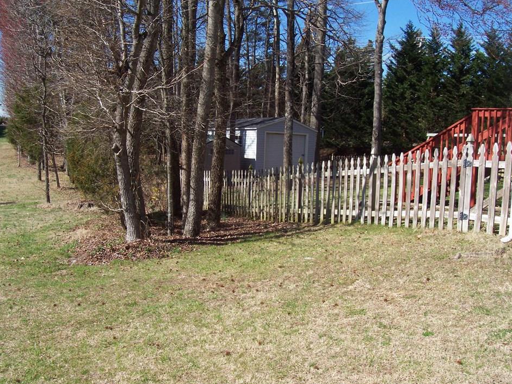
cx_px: 261
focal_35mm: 37
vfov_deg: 38.7
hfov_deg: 50.1
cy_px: 191
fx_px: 547
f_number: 5.1
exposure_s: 1/350
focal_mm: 5.6
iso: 80
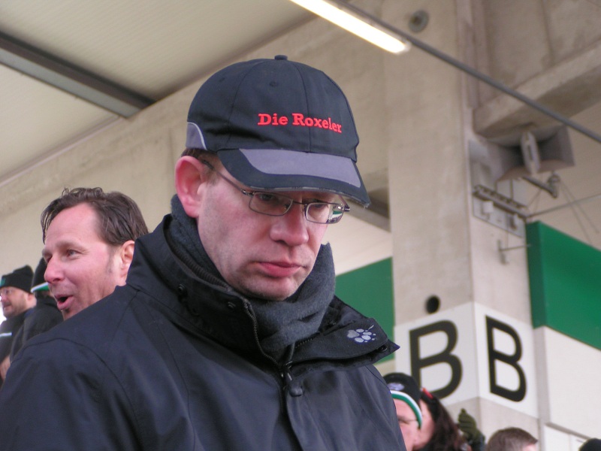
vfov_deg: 10.9
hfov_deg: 14.5
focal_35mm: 136
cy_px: 226
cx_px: 300
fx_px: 2361
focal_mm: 20.9
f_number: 3.5
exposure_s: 1/160
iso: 80
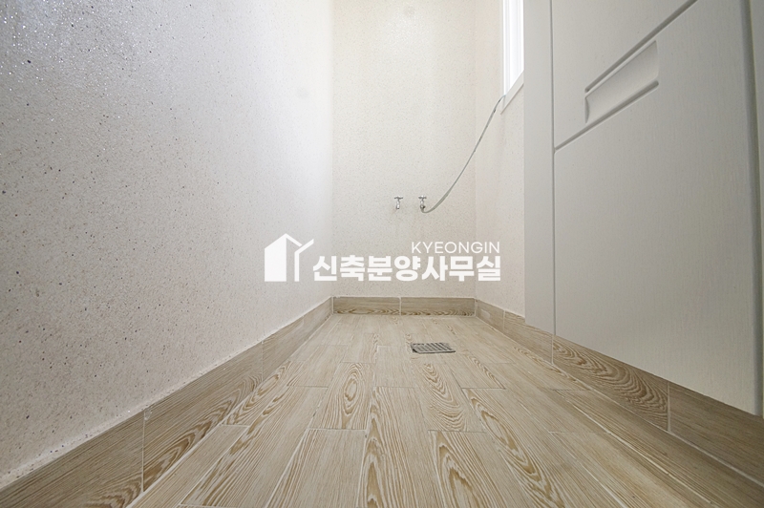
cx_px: 382
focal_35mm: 15
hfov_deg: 100.4
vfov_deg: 77.2
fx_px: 318
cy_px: 254
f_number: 9
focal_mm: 10
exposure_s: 1/30
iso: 800
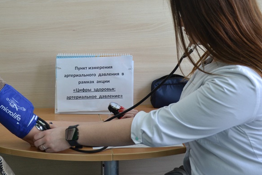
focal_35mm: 85
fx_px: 619
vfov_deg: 16.1
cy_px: 79
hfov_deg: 23.7
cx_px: 78
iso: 640
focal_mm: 32
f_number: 4.2
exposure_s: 1/60
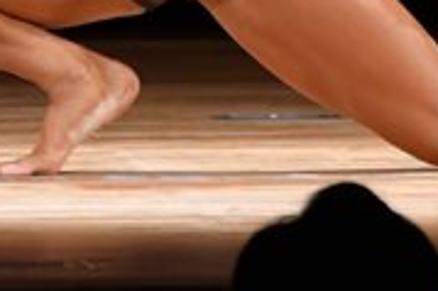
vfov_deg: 1.1
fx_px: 15802
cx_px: 111
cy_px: -284
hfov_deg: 1.6
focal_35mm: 1300
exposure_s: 1/400
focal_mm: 200
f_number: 5.6
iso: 3200
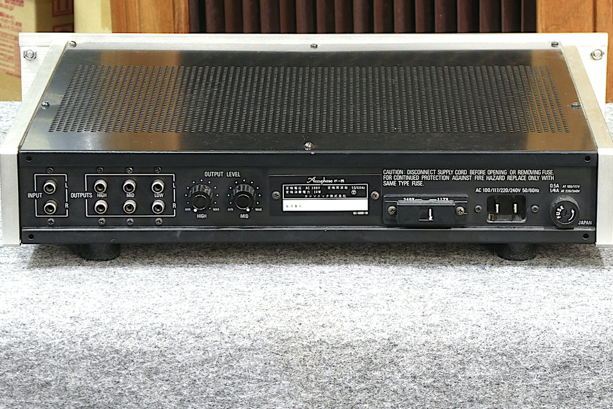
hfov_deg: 13.7
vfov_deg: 9.2
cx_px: 306
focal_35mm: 150
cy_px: 178
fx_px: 2554
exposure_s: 1/2
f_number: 5.4
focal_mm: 25.6
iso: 200
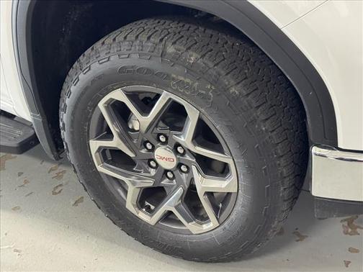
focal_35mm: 48
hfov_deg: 39.7
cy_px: 136
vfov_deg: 30.3
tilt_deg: -33.8
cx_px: 182
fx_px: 503
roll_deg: +1.7
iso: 200
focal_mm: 6.76
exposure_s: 1/40
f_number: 1.78
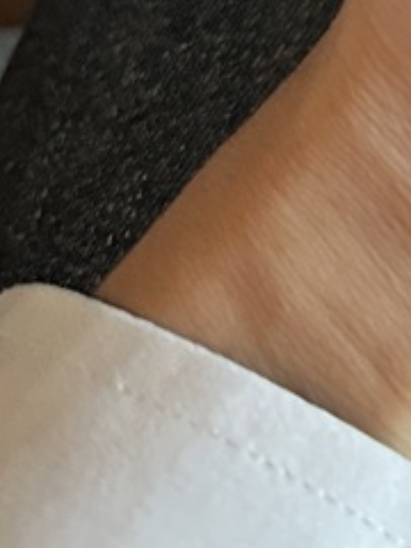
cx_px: 1317
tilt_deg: -67.1
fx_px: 2533
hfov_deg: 7.8
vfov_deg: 10.5
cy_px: -797
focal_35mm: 160
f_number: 1.78
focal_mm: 6.86
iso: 400
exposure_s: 1/50
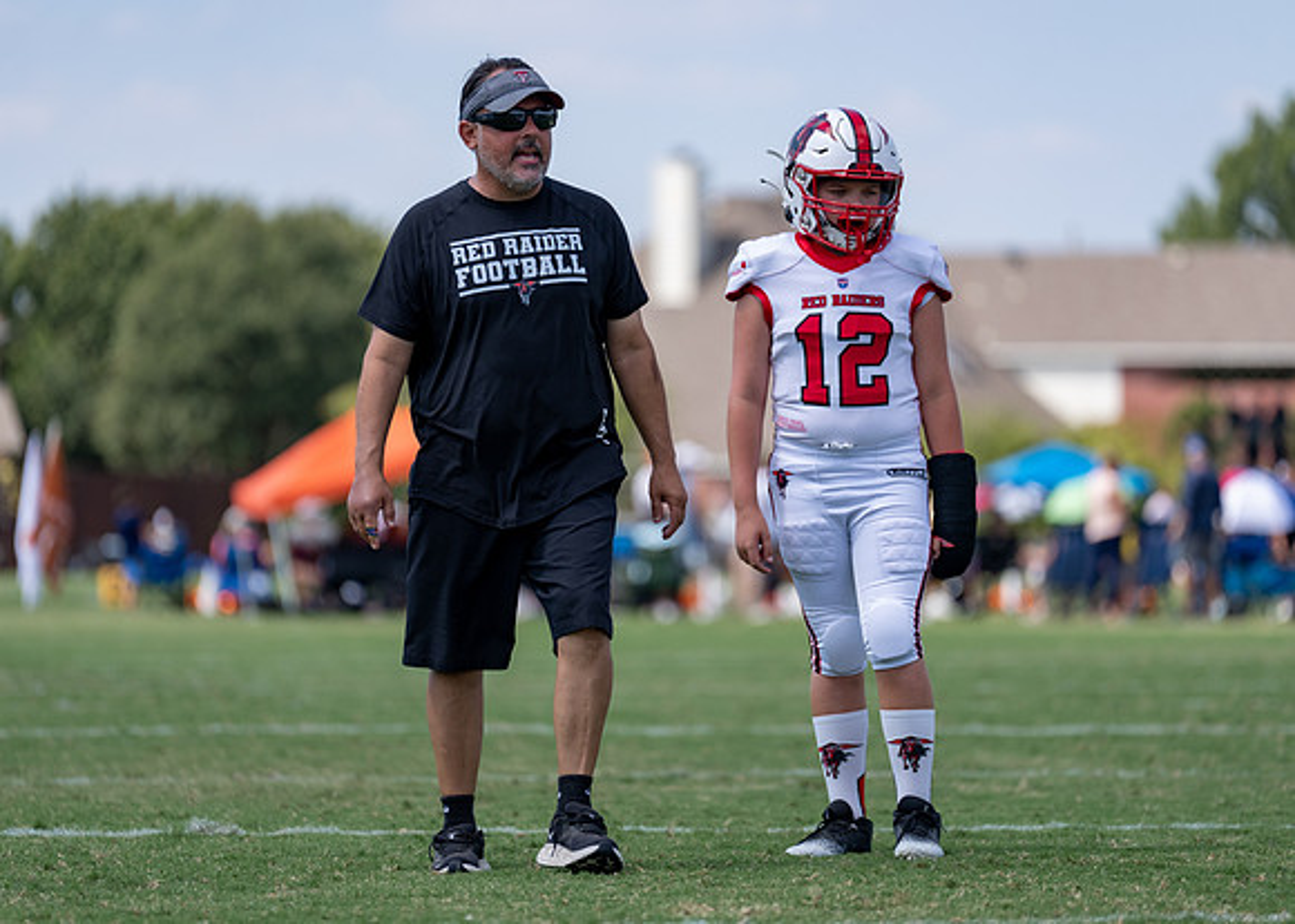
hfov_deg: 9.5
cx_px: 648
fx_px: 7771
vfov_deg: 6.8
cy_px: 462
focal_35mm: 211
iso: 200
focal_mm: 200
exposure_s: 1/2500
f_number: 2.8
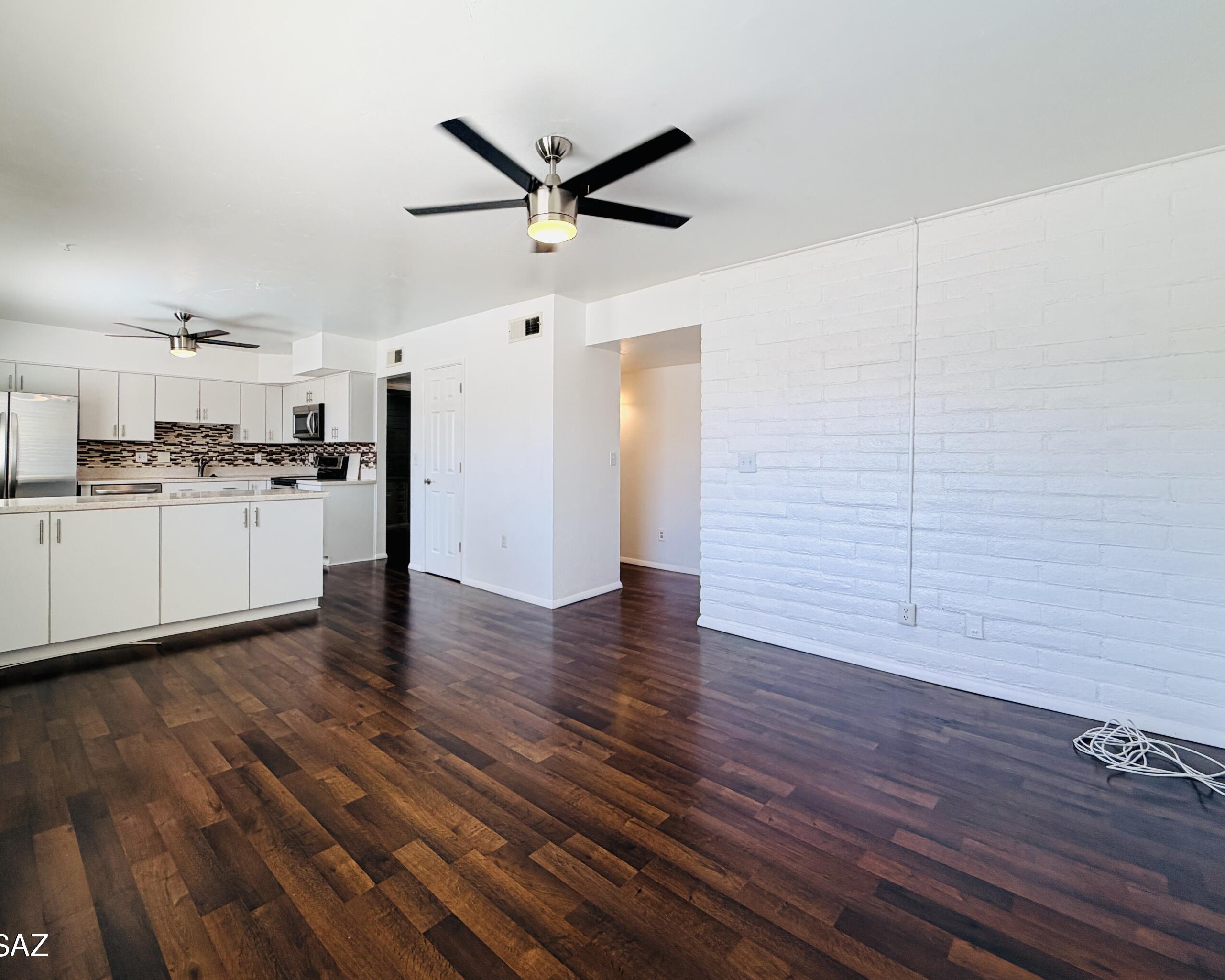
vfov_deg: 80.3
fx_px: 580
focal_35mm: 16
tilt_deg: +1.0
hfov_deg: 92.8
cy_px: 457
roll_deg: -0.7
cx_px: 546
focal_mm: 2.22
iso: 50
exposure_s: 1/120
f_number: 2.2
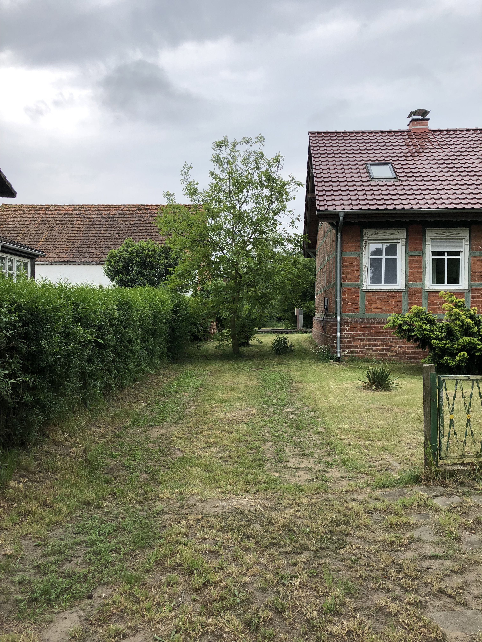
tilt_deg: -3.2
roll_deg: -0.9
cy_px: 321
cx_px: 241
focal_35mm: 28
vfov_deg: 63.4
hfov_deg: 49.7
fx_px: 520
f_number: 1.8
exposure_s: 1/600
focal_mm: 4
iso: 20
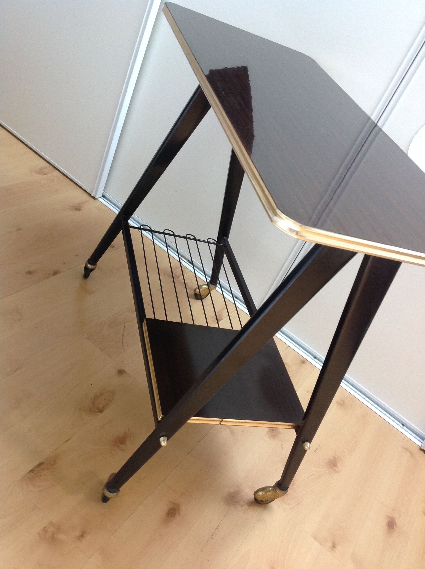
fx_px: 574
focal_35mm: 35
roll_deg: -25.1
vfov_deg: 52.7
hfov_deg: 40.6
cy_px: 284
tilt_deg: -33.4
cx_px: 212
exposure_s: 1/15
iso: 200
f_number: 2.4
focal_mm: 4.28
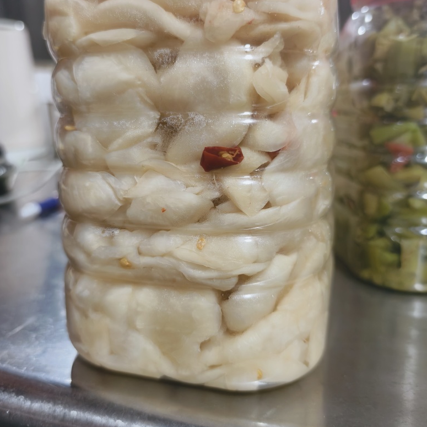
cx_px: 214
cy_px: 191
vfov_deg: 57.2
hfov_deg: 57.3
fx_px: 391
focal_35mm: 28
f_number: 1.57
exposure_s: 1/100
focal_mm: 5.6
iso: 771
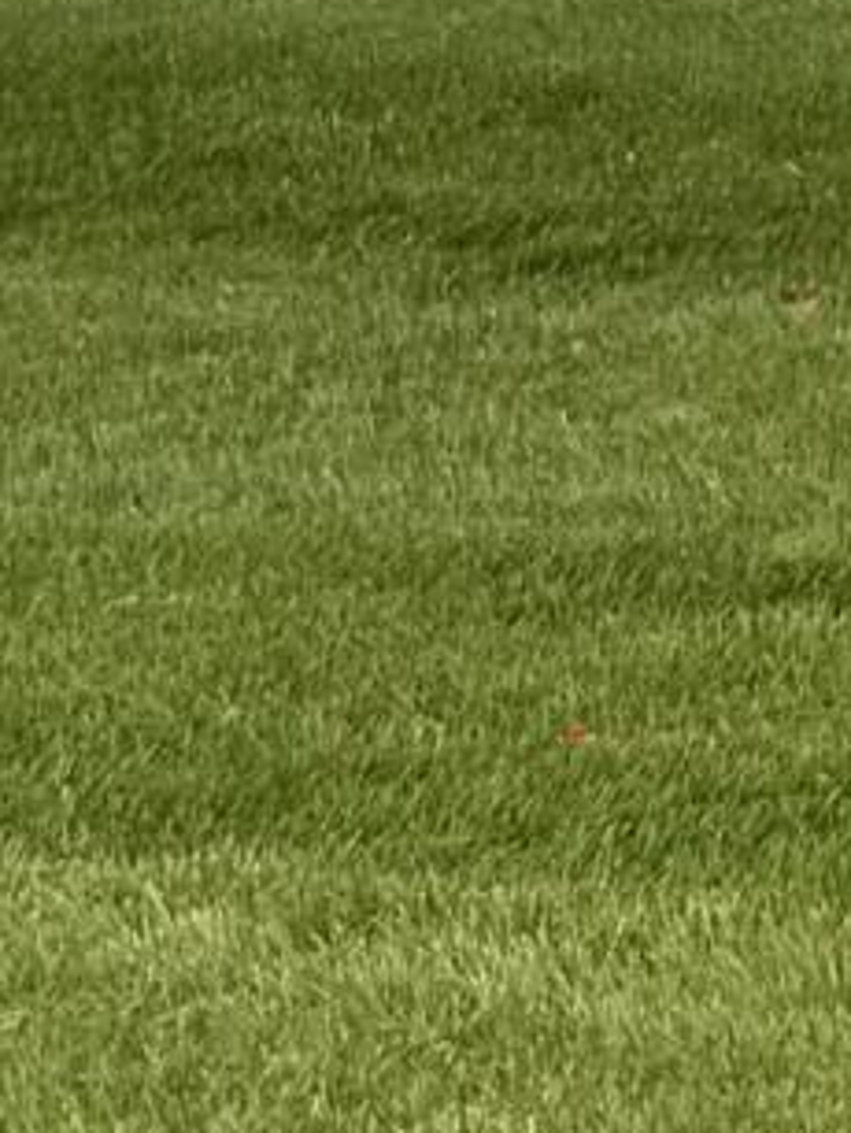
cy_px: -1459
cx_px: 5424
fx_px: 7692
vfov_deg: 7.9
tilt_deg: -2.4
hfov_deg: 4.5
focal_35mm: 235
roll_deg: -0.2
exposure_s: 1/792
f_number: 1.78
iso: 80
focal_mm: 6.76
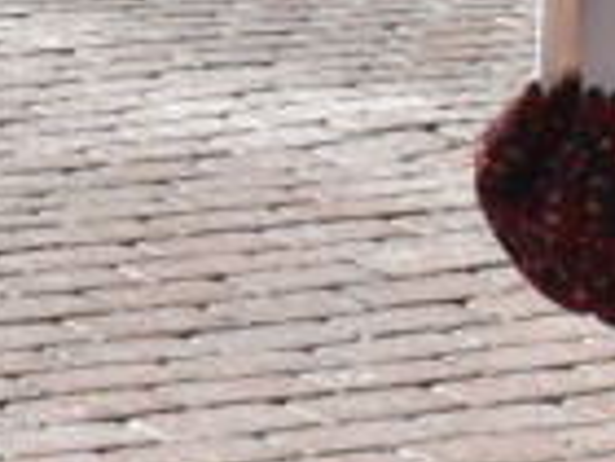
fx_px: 5241
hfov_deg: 6.7
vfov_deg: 4.9
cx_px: -101
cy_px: -653
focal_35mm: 295
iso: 100
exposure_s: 1/320
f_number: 9
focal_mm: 28
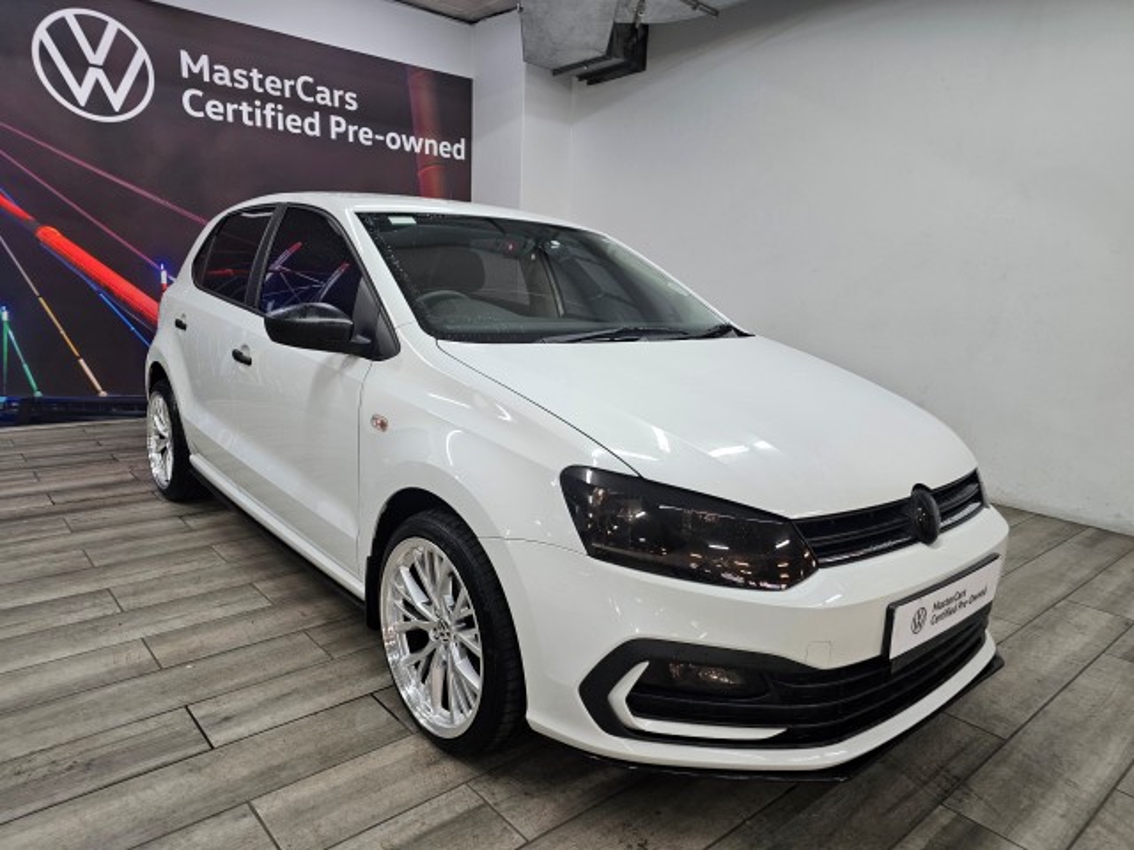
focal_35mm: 23
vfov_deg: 58.9
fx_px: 753
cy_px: 425
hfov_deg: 73.9
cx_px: 567
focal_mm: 6.3
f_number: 1.7
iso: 200
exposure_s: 1/100
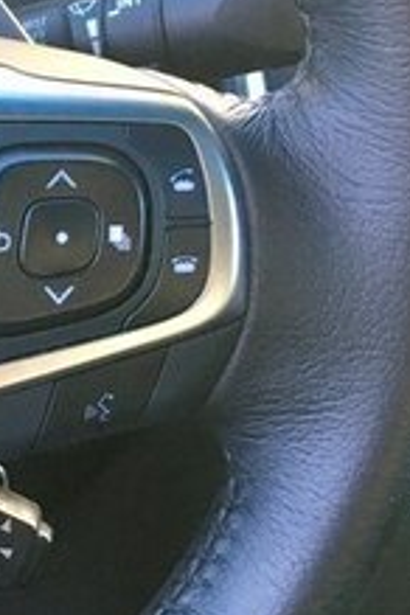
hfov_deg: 12.6
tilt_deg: -31.5
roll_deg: -0.8
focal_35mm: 91
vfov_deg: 22.4
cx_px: -486
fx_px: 1554
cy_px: 313
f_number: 2.2
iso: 64
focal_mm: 4.15
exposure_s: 1/33
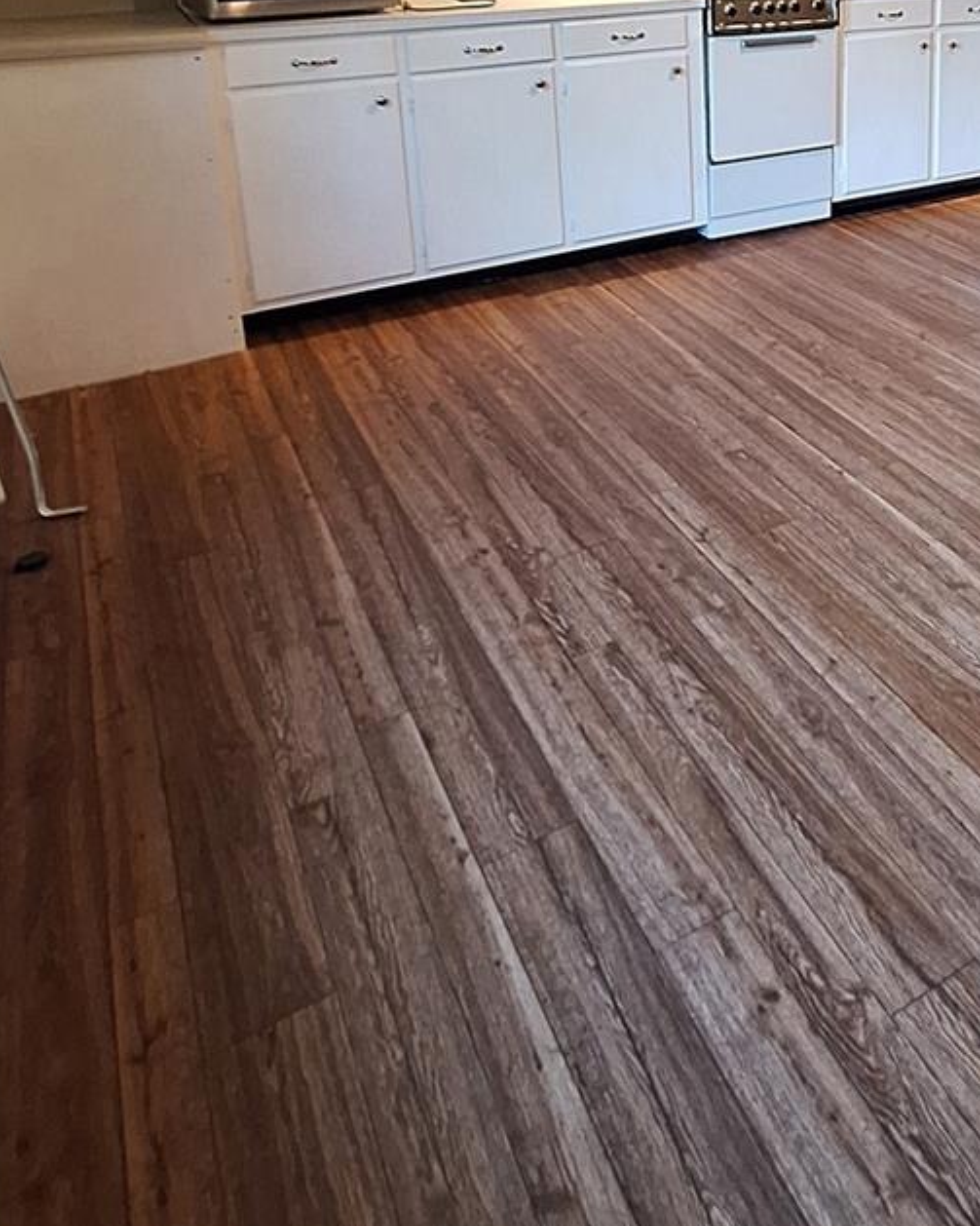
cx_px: 976
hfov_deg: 41.2
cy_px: 133
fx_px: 1124
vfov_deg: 50.9
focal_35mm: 31
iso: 160
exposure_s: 1/24
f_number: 2.2
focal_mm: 1.74
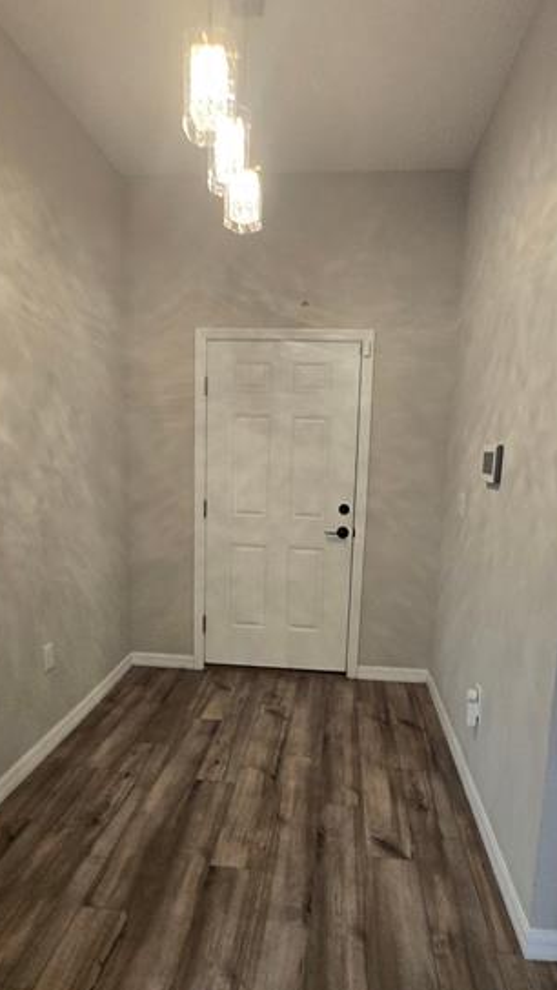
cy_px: 551
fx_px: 525
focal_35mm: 20
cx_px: 295
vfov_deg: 86.3
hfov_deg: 55.8
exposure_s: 1/60
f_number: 2.2
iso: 250
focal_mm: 1.7
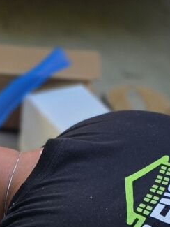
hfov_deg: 10.8
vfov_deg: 13.7
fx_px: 890
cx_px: -20
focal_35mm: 136
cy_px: 330
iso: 32
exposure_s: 1/180
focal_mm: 6.3
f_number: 1.7
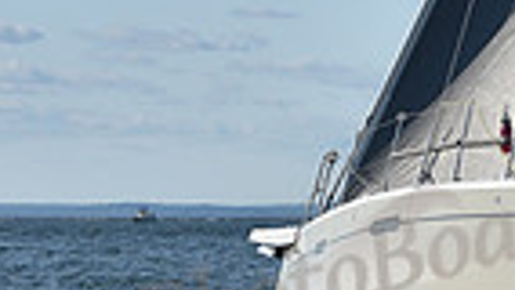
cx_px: 841
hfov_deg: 6.1
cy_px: 24
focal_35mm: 351
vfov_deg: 3.5
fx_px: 4795
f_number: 8
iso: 250
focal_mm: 82
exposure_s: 1/640
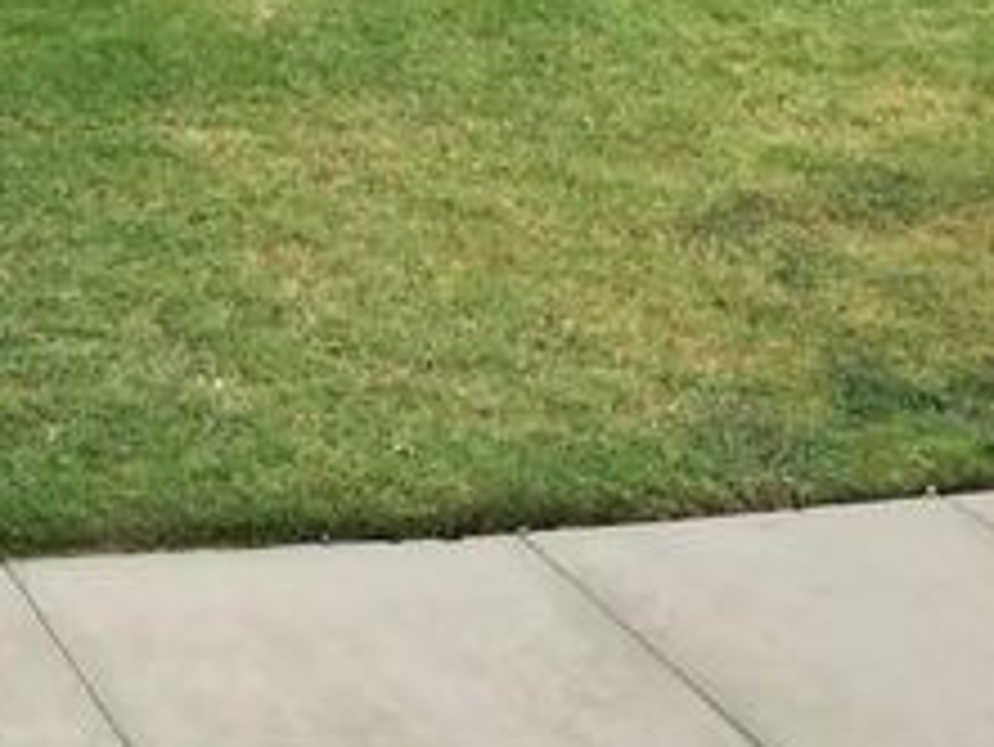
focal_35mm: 111
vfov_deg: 11.4
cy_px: -958
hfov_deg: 15.4
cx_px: -751
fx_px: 3189
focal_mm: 6.72
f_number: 1.7
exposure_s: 1/4000
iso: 100
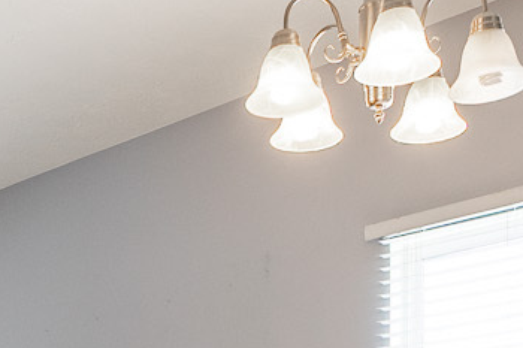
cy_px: 585
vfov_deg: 14.9
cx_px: -27
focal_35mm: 82
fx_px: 1191
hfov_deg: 23.5
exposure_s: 1/40
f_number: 5
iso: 100
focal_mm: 14
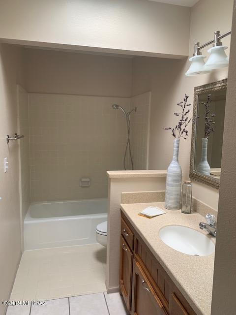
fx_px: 236
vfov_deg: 67.3
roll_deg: -1.0
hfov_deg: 53.1
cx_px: 118
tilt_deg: -6.1
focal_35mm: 26
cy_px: 158
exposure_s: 1/122
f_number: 1.8
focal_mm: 4.25
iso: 32
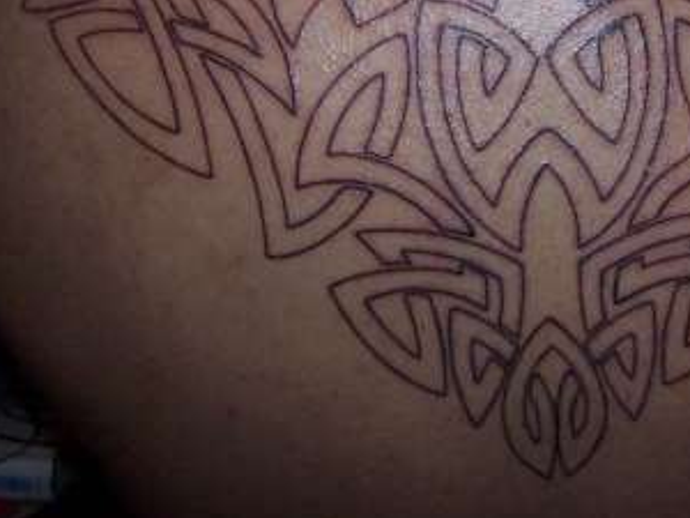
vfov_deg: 19.0
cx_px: 568
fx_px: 1515
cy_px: 37
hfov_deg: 25.2
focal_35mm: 76
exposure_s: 1/60
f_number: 2.8
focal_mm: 6.3
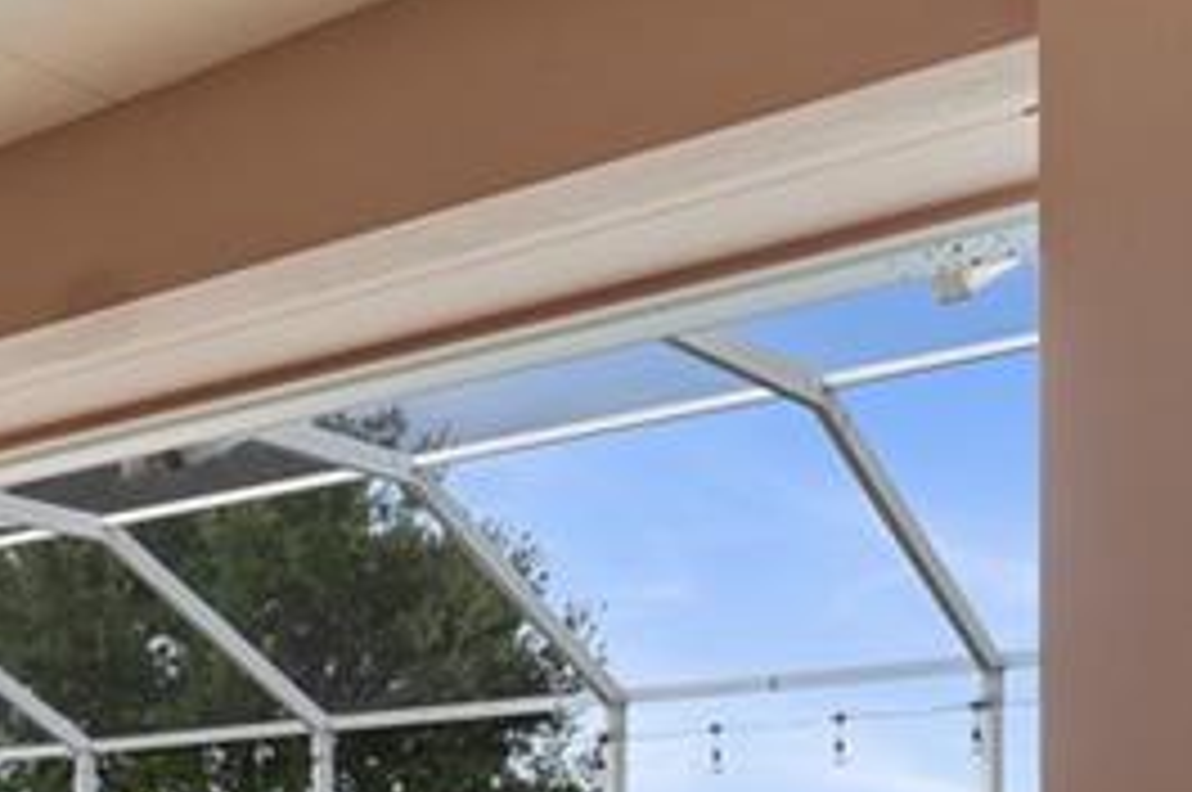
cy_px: 868
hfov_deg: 31.8
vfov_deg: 22.1
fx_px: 1918
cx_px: -4
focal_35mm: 58
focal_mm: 10
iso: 320
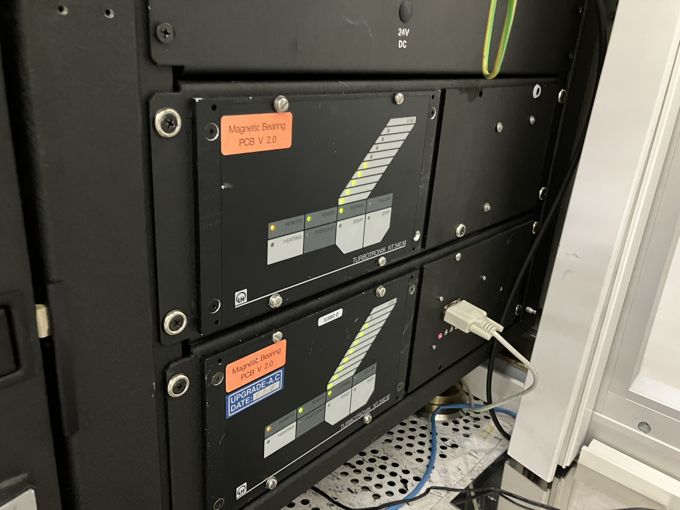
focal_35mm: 28
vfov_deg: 49.7
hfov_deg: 63.4
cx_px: 340
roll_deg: -3.0
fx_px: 550
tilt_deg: -20.3
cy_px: 255
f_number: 1.8
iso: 640
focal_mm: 3.99
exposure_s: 1/20
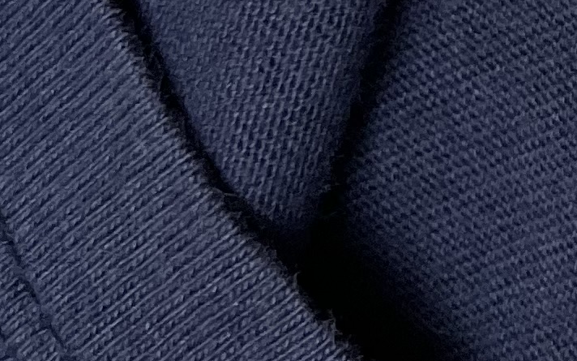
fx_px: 2359
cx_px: 1329
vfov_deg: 7.6
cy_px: -737
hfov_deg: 11.7
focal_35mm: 150
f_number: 1.6
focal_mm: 5.1
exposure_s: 1/109
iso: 125
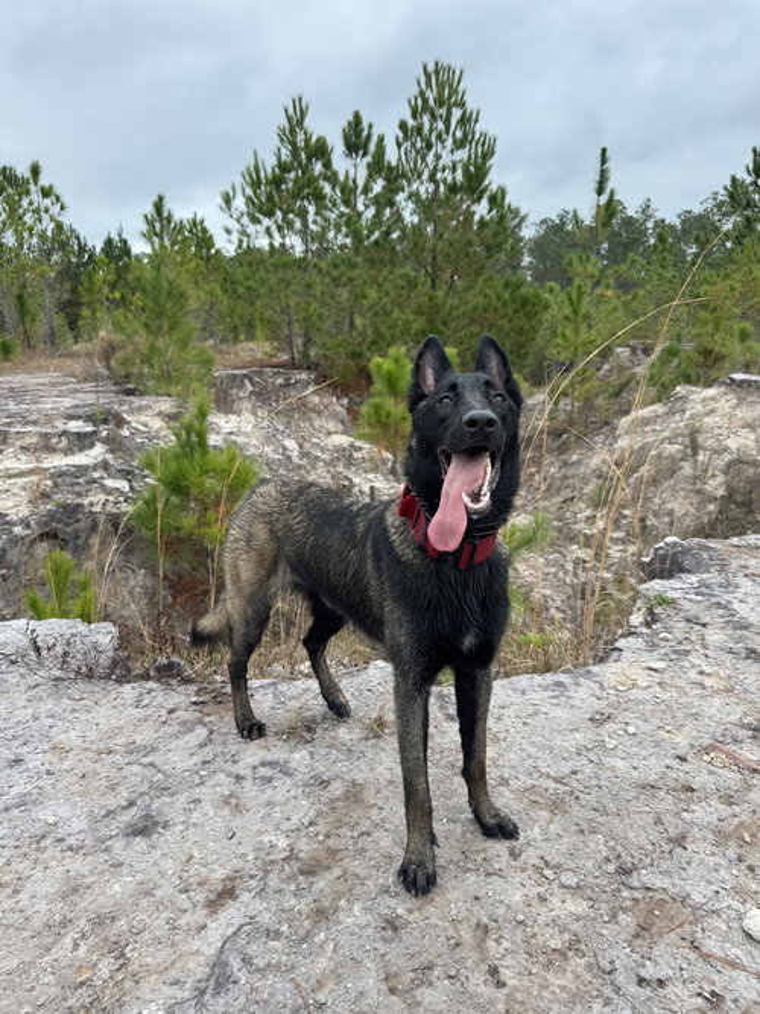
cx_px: 380
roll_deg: +0.6
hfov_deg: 56.8
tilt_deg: -12.9
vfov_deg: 71.6
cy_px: 507
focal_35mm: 24
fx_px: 703
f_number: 1.78
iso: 80
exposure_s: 1/495
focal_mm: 6.76
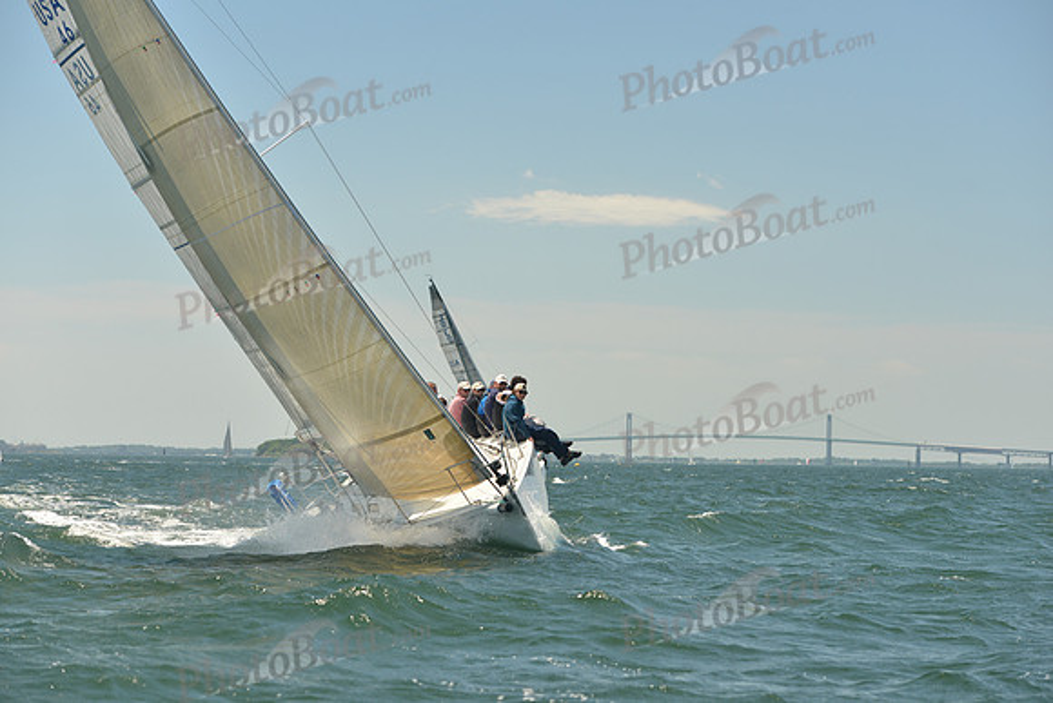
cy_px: 352
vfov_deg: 13.7
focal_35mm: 100
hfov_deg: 20.4
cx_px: 526
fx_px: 2926
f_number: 5.6
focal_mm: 100
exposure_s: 1/800
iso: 400
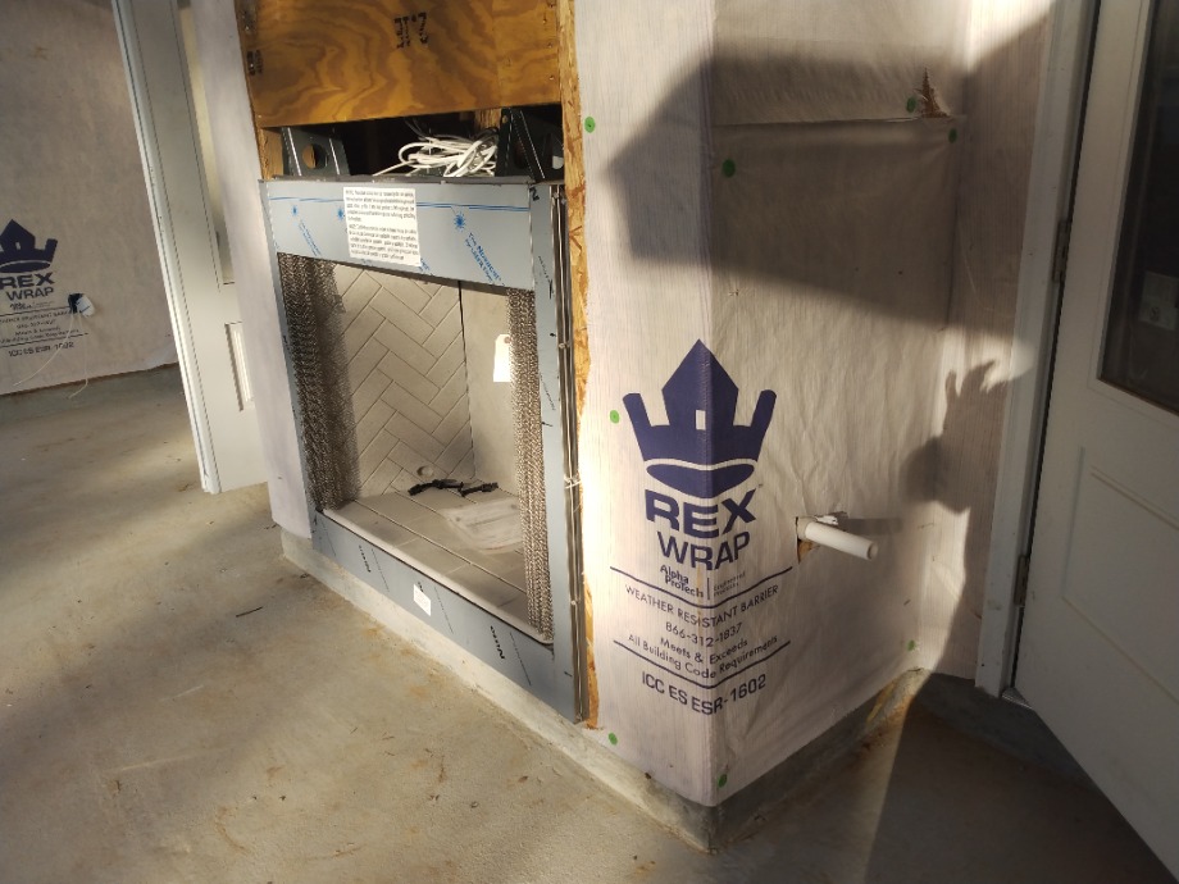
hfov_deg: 81.7
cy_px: 442
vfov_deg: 66.0
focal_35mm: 20
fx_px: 681
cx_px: 590
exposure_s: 1/396
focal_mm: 3.54
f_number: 2
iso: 100
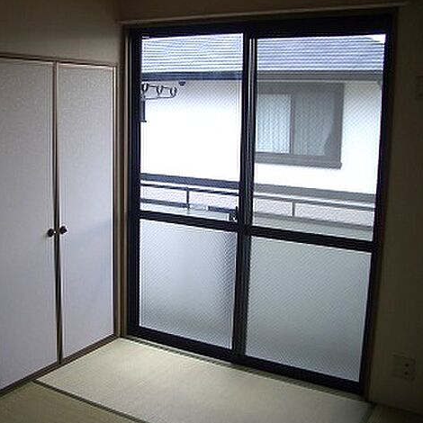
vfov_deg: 40.0
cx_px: 142
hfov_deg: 39.6
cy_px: 213
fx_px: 581
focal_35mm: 42
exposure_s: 1/125
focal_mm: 5.8
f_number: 2.6
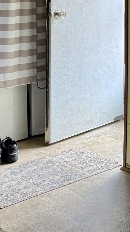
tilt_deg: +0.7
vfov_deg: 22.9
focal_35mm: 86
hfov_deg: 13.1
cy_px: -41
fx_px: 527
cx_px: 213
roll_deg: +0.2
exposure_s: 1/194
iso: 125
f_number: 1.78
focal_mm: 6.76
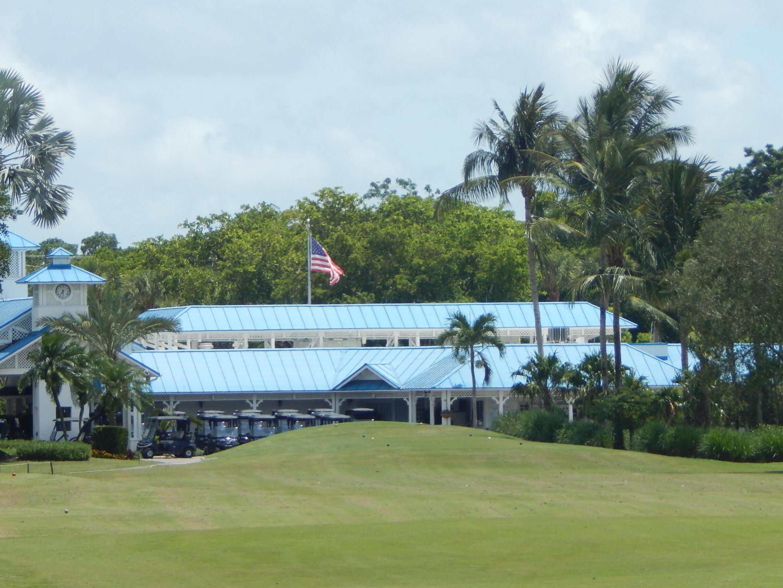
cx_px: 365
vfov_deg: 4.3
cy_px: 243
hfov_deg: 5.7
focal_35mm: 346
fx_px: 7827
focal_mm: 50.1
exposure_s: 1/500
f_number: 5.7
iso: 125
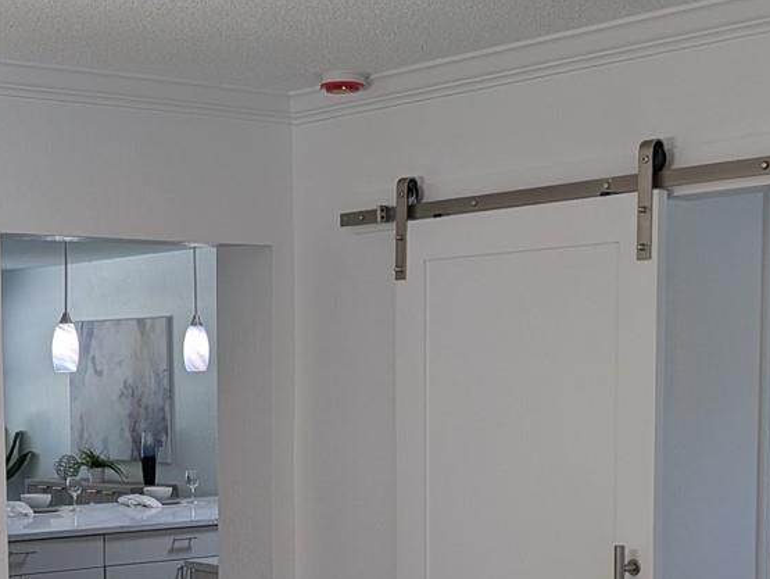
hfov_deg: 26.5
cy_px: 519
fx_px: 1603
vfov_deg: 20.1
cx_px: 141
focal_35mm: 72
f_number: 1.89
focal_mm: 5.43
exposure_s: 1/120
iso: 58
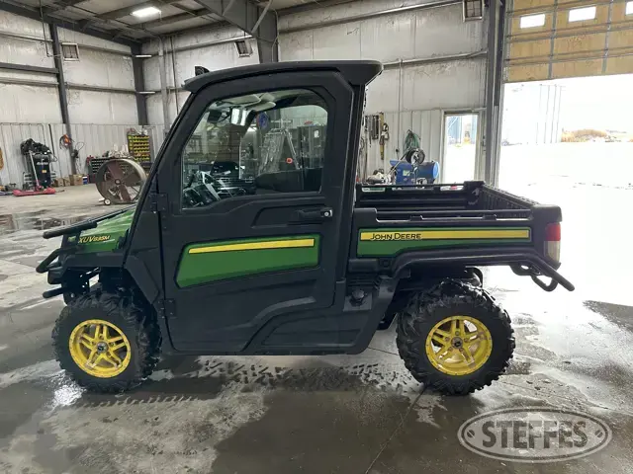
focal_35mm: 24
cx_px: 316
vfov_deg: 56.8
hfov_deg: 71.6
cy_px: 237
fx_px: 439
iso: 200
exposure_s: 1/60
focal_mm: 6.86
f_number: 1.78
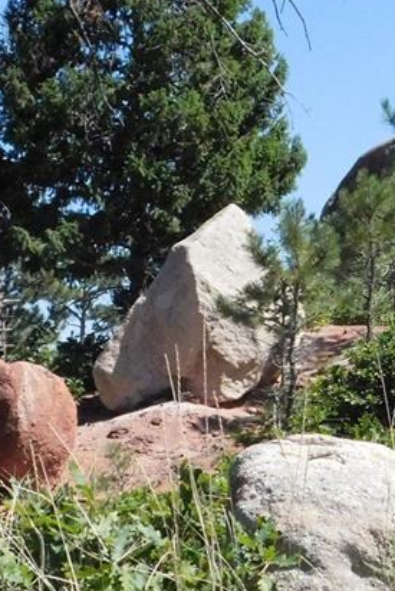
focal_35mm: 93
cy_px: 279
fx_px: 1529
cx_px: 464
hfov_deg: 14.3
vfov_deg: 21.9
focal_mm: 6.3
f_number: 7
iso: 800
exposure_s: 1/1500
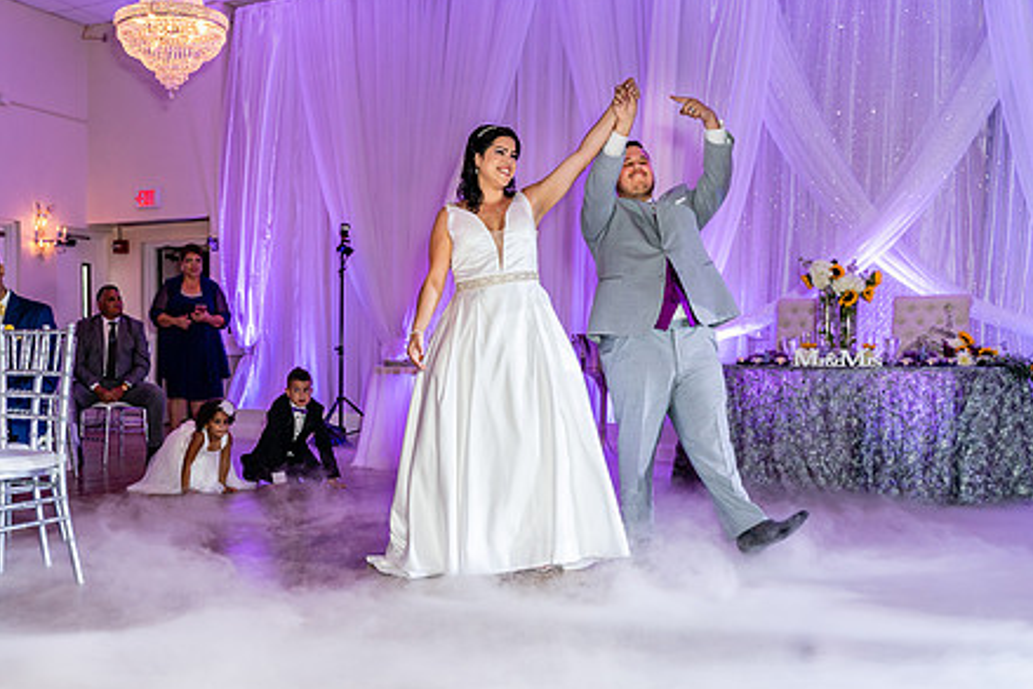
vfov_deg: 35.8
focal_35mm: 37
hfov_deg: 51.1
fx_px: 1062
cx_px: 360
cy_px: 422
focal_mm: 28
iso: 640
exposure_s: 1/125
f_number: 4
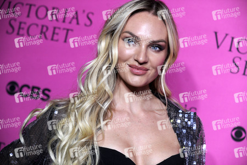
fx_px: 631
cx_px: 124
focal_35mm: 92
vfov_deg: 14.9
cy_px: 82
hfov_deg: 22.1
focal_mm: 92
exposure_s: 1/400
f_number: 4.5
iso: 1600
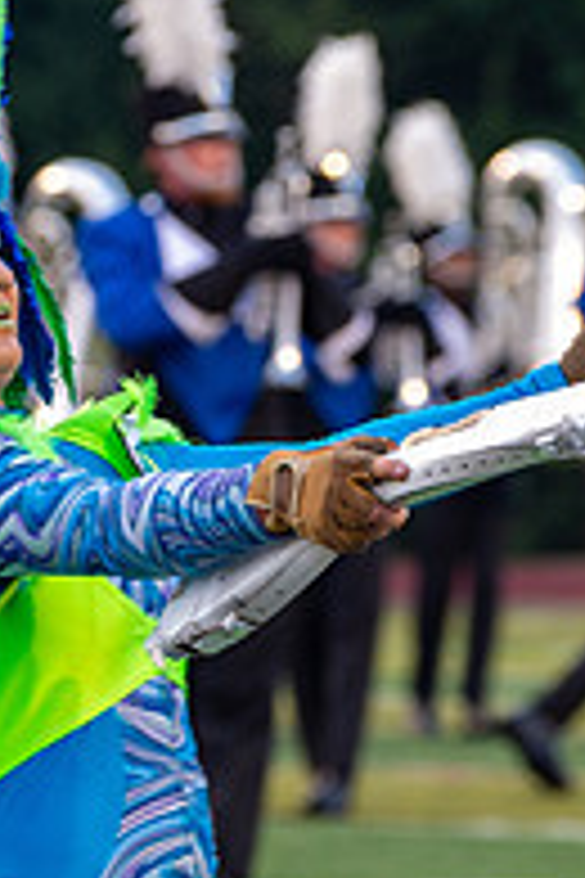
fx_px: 17232
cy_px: 696
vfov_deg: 2.9
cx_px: 62
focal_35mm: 707
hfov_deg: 1.9
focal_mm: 180
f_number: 5
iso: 1000
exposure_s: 1/200
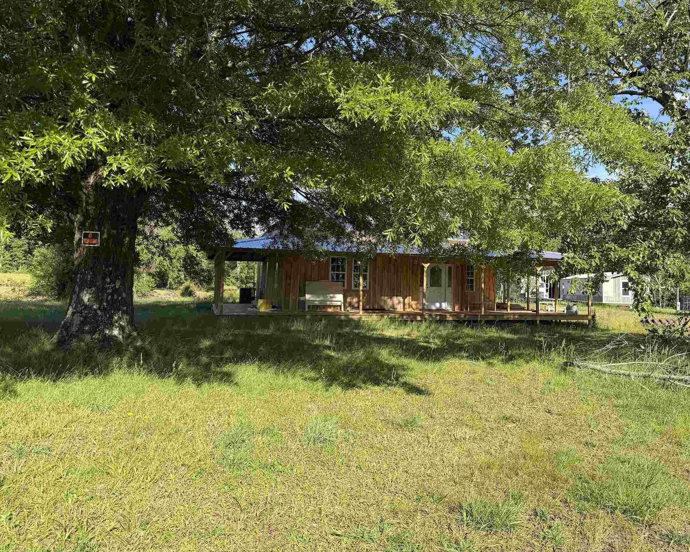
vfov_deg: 49.8
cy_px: 233
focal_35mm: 29
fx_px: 592
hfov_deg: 59.9
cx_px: 420
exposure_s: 1/1812
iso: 80
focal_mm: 6.76
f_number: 1.78
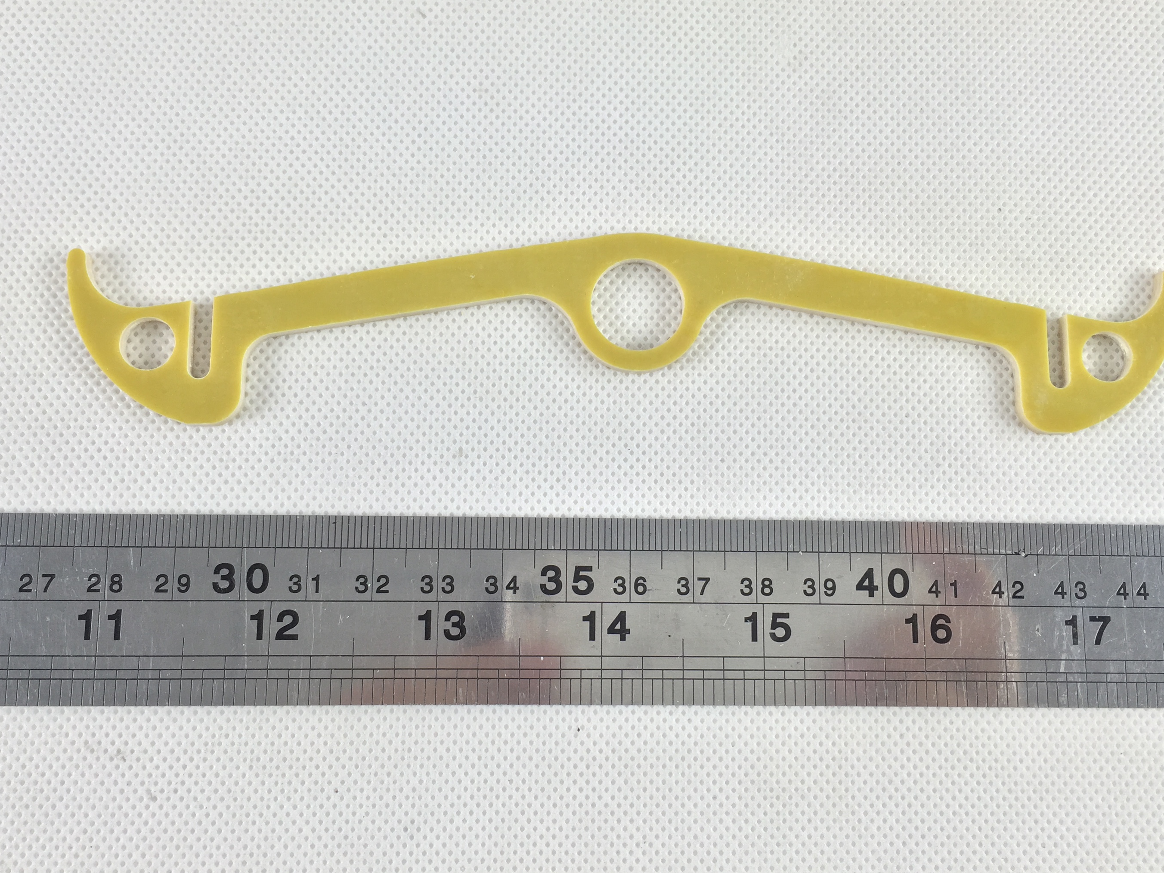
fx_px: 1177
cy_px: 405
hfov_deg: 52.6
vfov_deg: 40.7
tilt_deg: -80.2
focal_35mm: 35
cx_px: 599
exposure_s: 1/50
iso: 32
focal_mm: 4.15
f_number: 2.2
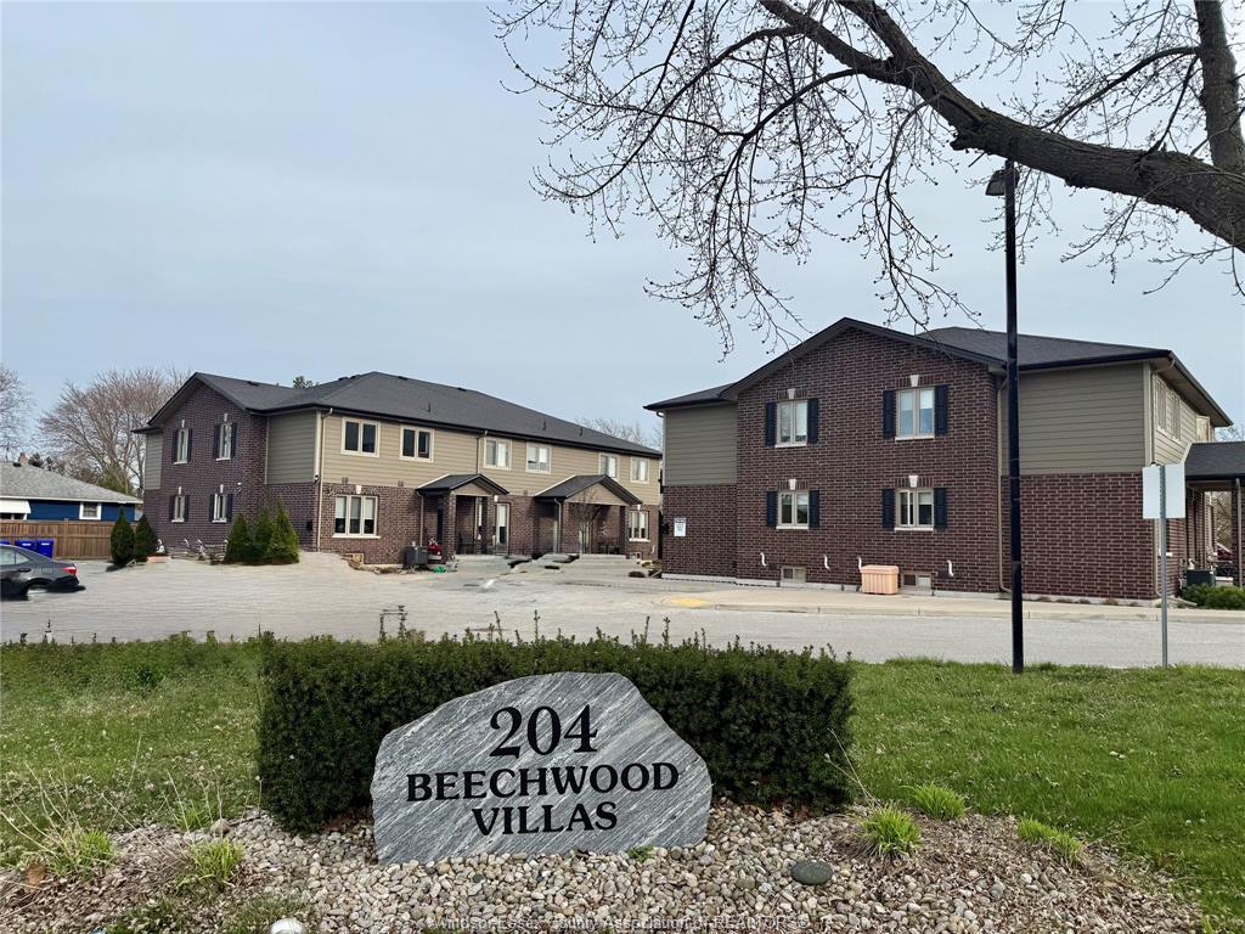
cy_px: 467
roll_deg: -1.0
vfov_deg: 56.8
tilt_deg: +4.8
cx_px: 622
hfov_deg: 71.6
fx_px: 863
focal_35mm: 24
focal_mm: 6.76
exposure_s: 1/3759
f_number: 1.78
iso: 80
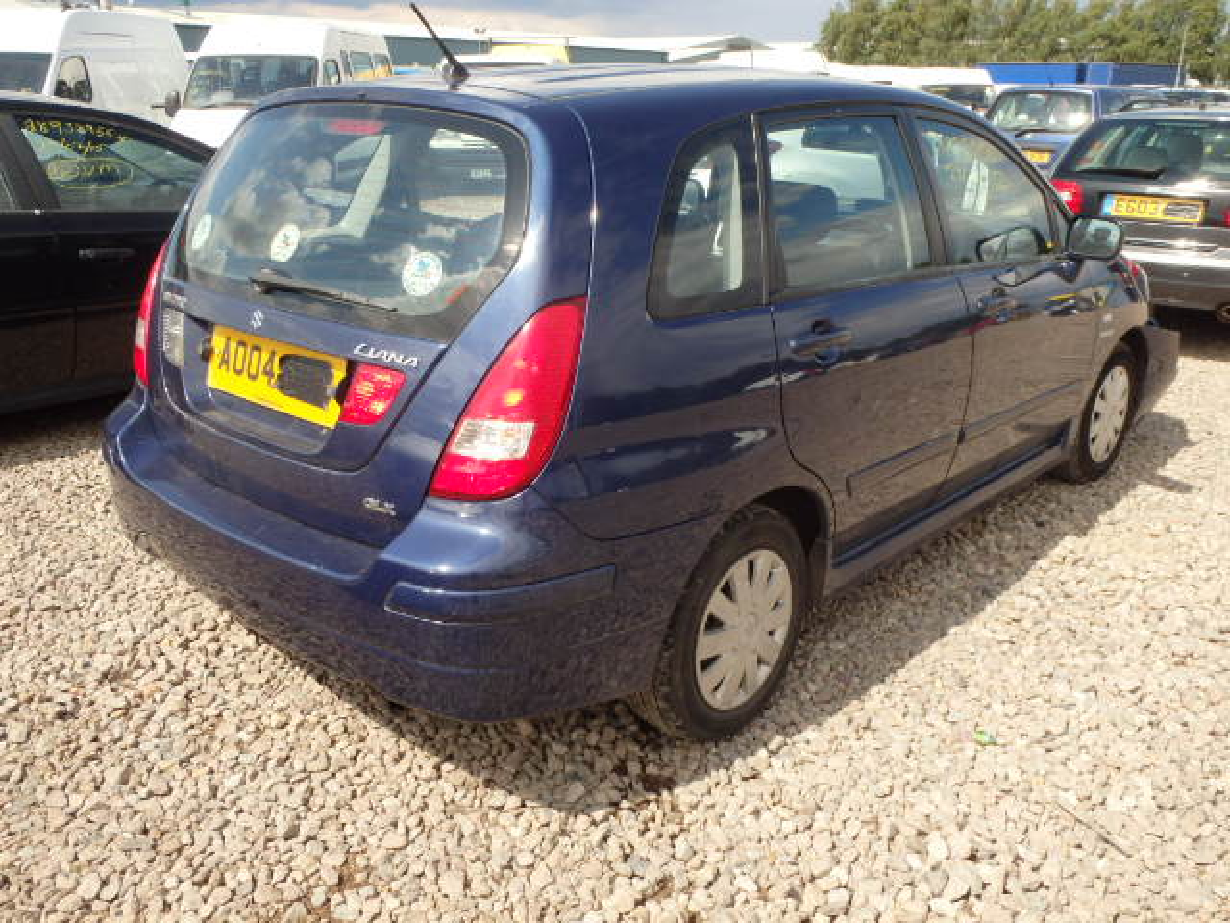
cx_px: 615
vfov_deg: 44.2
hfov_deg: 56.8
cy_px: 462
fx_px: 1137
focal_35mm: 32
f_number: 4.2
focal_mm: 5.7
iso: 125
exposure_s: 1/640
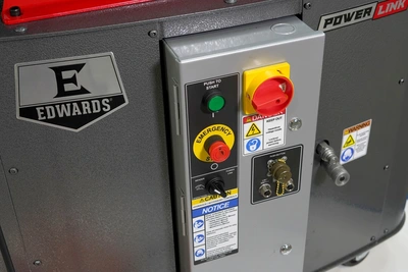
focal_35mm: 50
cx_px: 204
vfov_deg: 27.0
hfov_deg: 39.6
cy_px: 136
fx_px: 567
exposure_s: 1/60
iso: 640
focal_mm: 50
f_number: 5.6
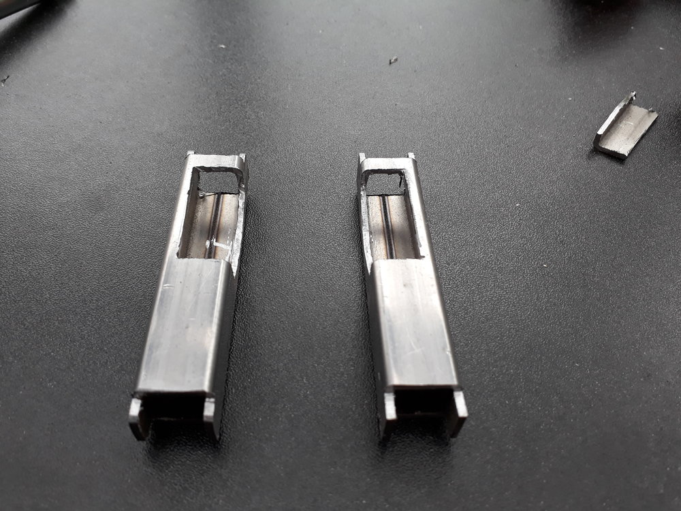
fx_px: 531
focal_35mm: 27
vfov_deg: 51.4
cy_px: 256
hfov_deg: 65.3
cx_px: 340
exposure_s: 1/33
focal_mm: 3.6
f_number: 1.9
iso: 64
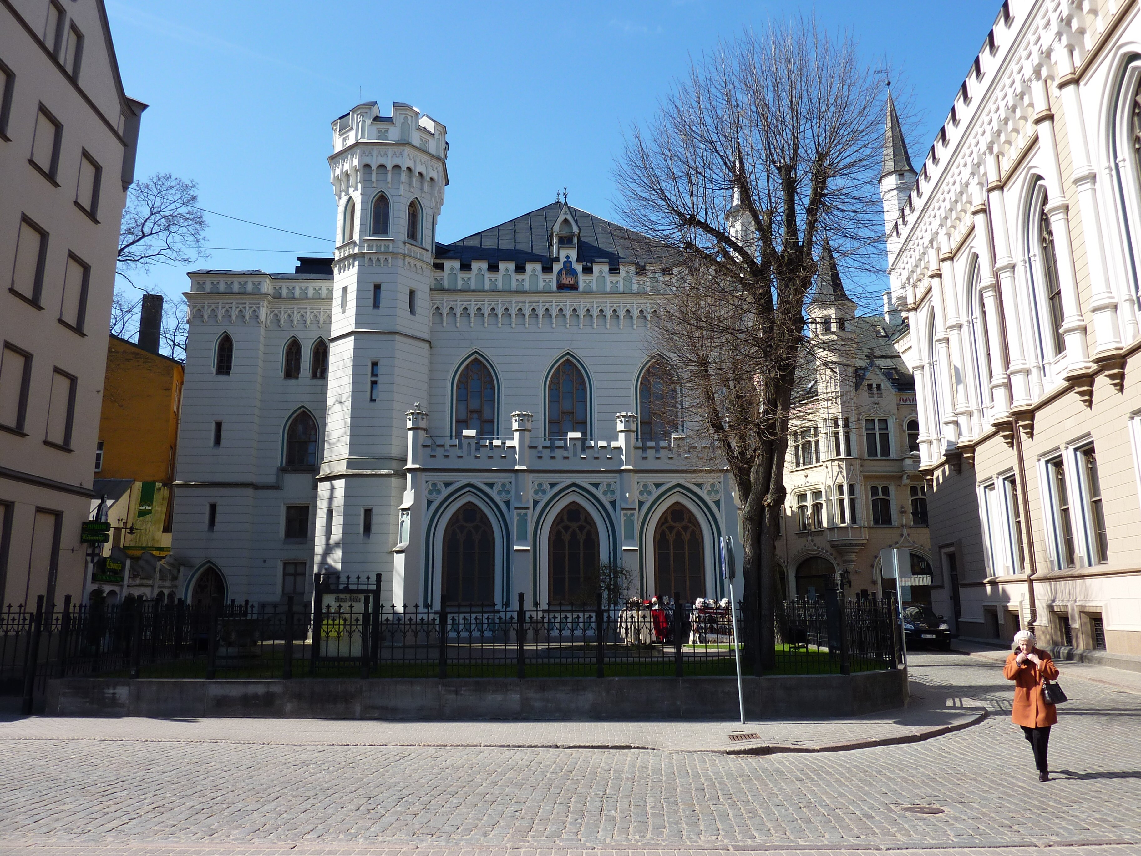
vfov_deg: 54.9
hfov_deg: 69.4
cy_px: 428
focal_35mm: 25
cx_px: 570
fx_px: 824
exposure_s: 1/400
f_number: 4
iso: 80
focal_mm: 4.1
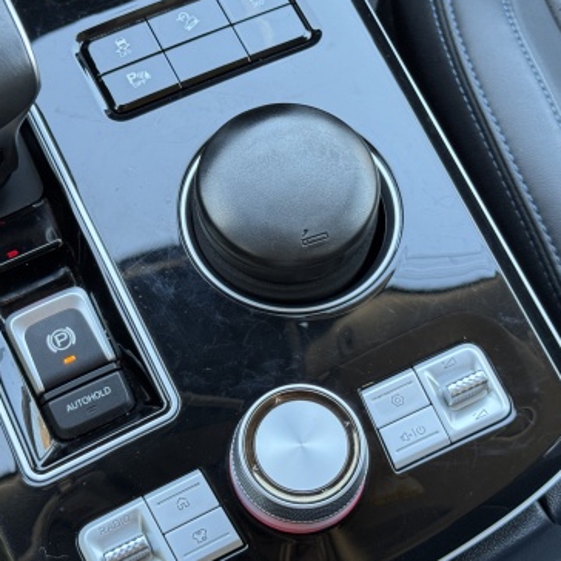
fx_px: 1283
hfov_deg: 24.6
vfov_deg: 24.6
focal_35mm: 70
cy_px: 216
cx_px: 231
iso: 125
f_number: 1.78
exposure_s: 1/60
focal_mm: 6.76
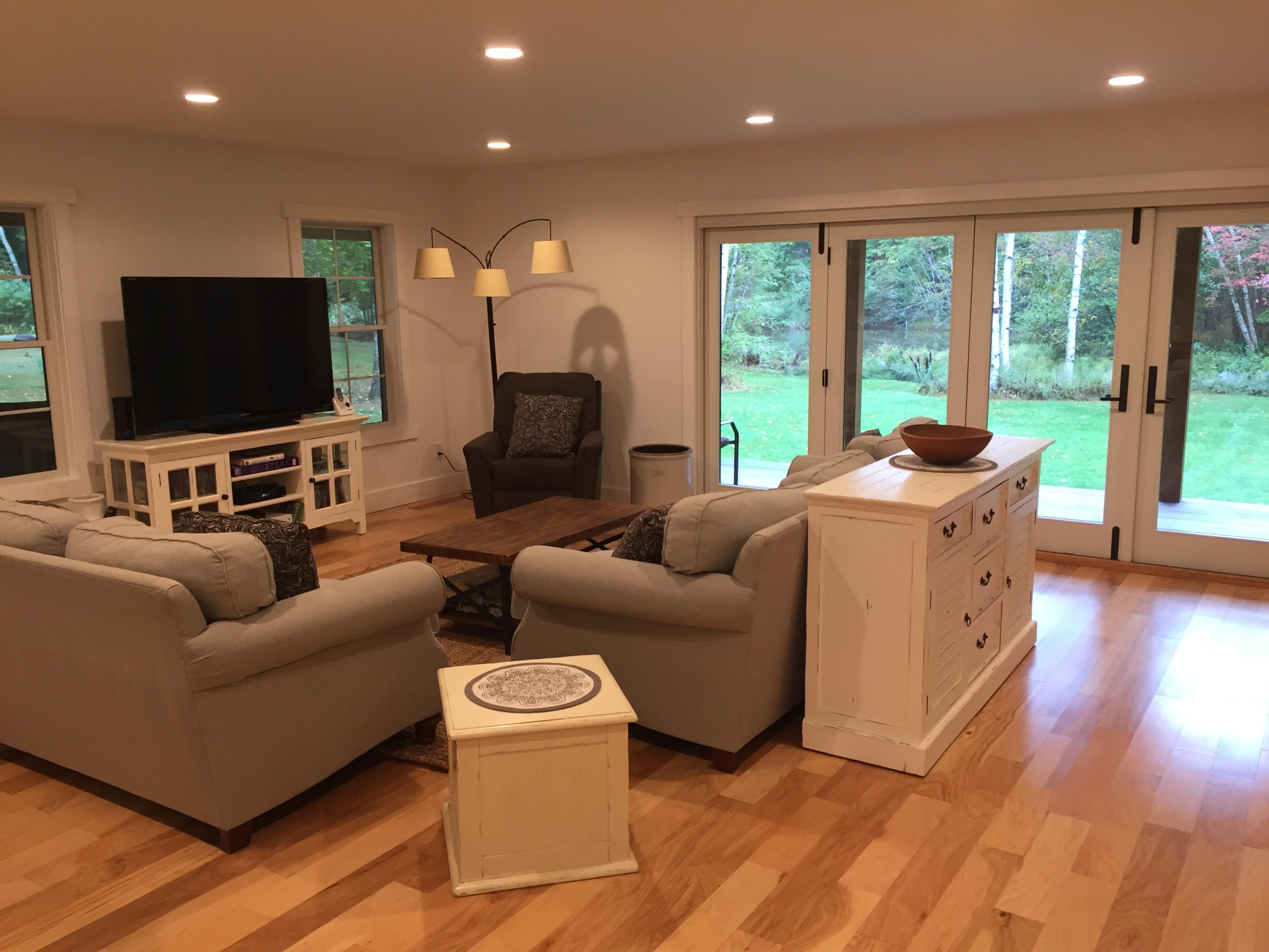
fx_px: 1063
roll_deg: +0.7
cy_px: 476
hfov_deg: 61.7
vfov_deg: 48.2
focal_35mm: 29
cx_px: 634
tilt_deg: -10.7
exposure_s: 1/30
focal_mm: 4.15
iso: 80
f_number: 2.2
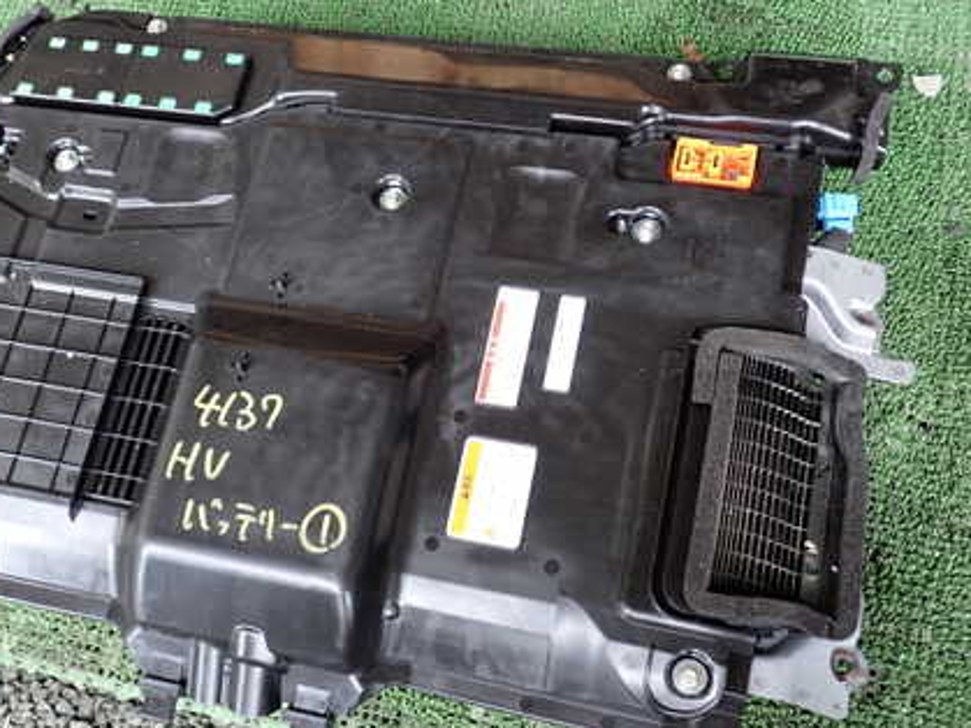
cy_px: 390
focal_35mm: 43
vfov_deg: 33.6
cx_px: 371
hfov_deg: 43.6
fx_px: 1206
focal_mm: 5.4
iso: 200
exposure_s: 1/80
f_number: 2.3
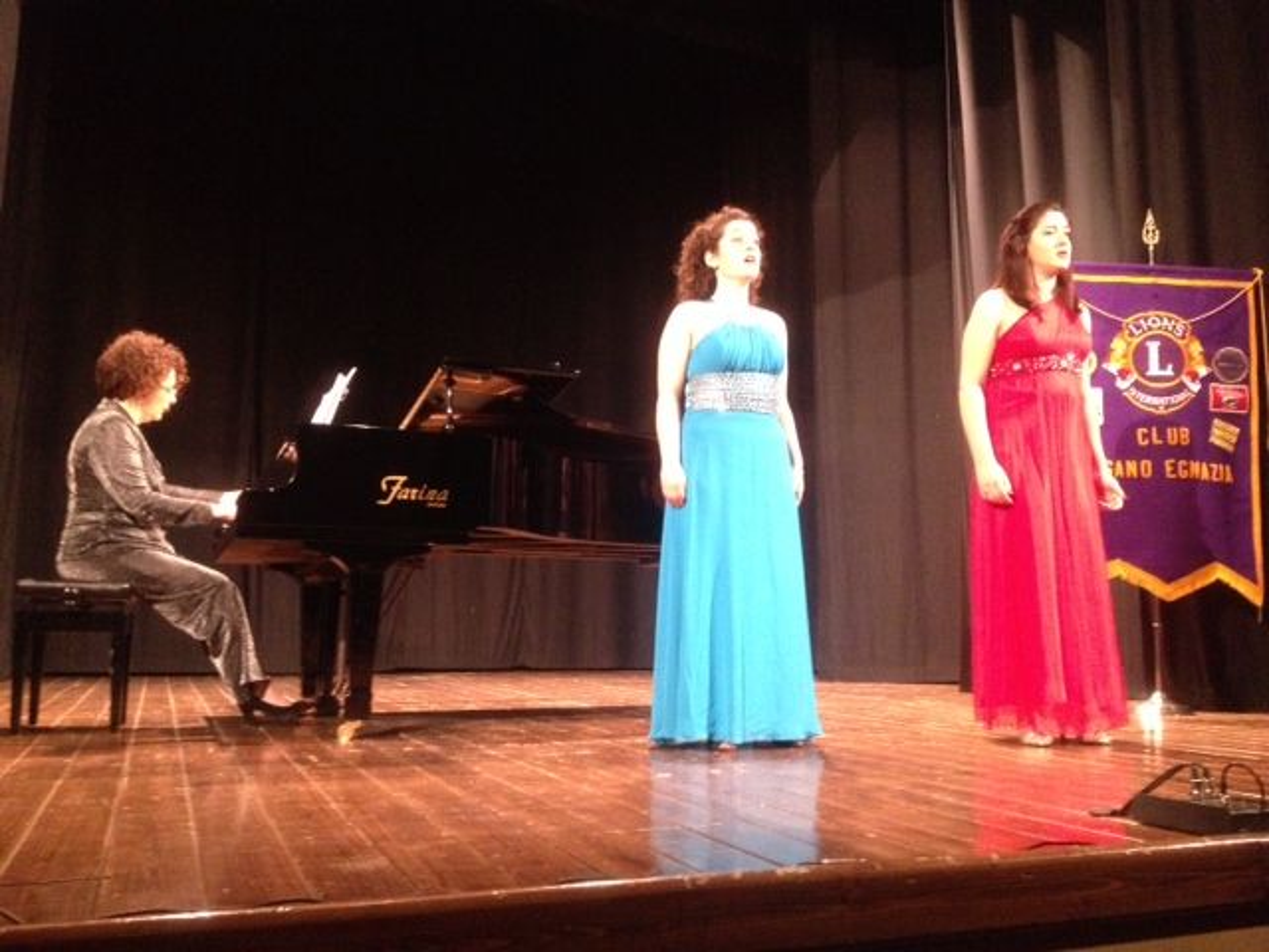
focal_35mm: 35
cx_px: 634
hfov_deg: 52.6
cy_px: 476
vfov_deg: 40.7
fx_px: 1283
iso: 640
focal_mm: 4.28
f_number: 2.4
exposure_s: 1/15
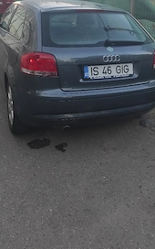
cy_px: 67
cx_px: 80
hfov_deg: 32.8
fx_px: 264
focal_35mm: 39
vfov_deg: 48.7
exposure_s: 1/103
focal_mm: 5.43
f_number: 1.89
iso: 100
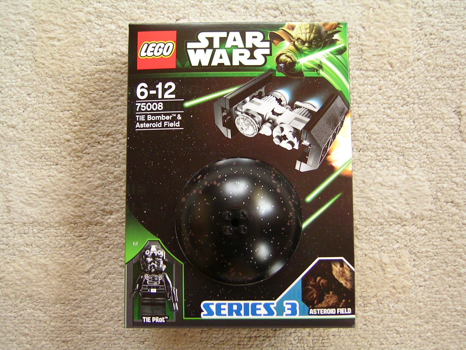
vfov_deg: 39.7
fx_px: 485
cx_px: 233
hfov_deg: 51.4
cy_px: 175
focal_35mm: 36
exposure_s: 1/12.6
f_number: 2.8
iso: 100
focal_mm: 5.6
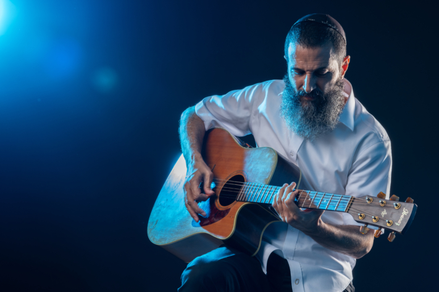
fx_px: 1024
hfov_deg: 24.2
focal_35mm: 84
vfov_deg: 16.3
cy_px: 146
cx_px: 220
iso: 125
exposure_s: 1/125
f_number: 7.1
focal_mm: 56
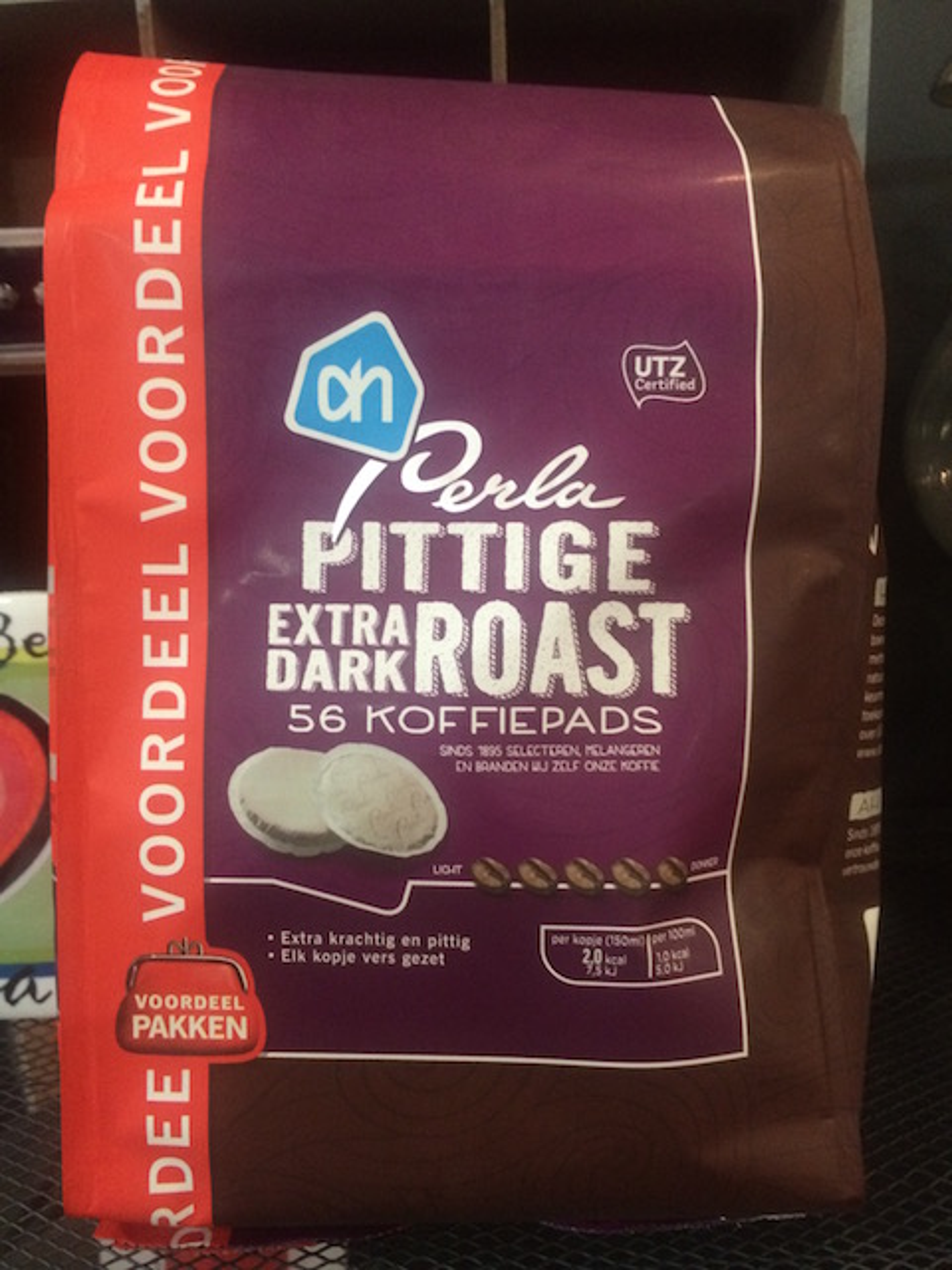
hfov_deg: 48.2
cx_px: 476
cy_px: 635
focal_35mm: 29
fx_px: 1063
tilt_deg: -17.8
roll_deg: +1.7
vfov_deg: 61.7
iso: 320
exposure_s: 1/15
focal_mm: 4.15
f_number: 2.2
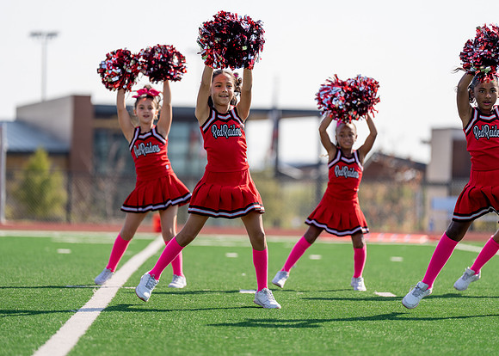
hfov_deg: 9.6
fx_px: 2969
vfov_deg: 6.9
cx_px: 250
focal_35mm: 210
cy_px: 178
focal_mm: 200
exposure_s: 1/1250
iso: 100
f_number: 2.8
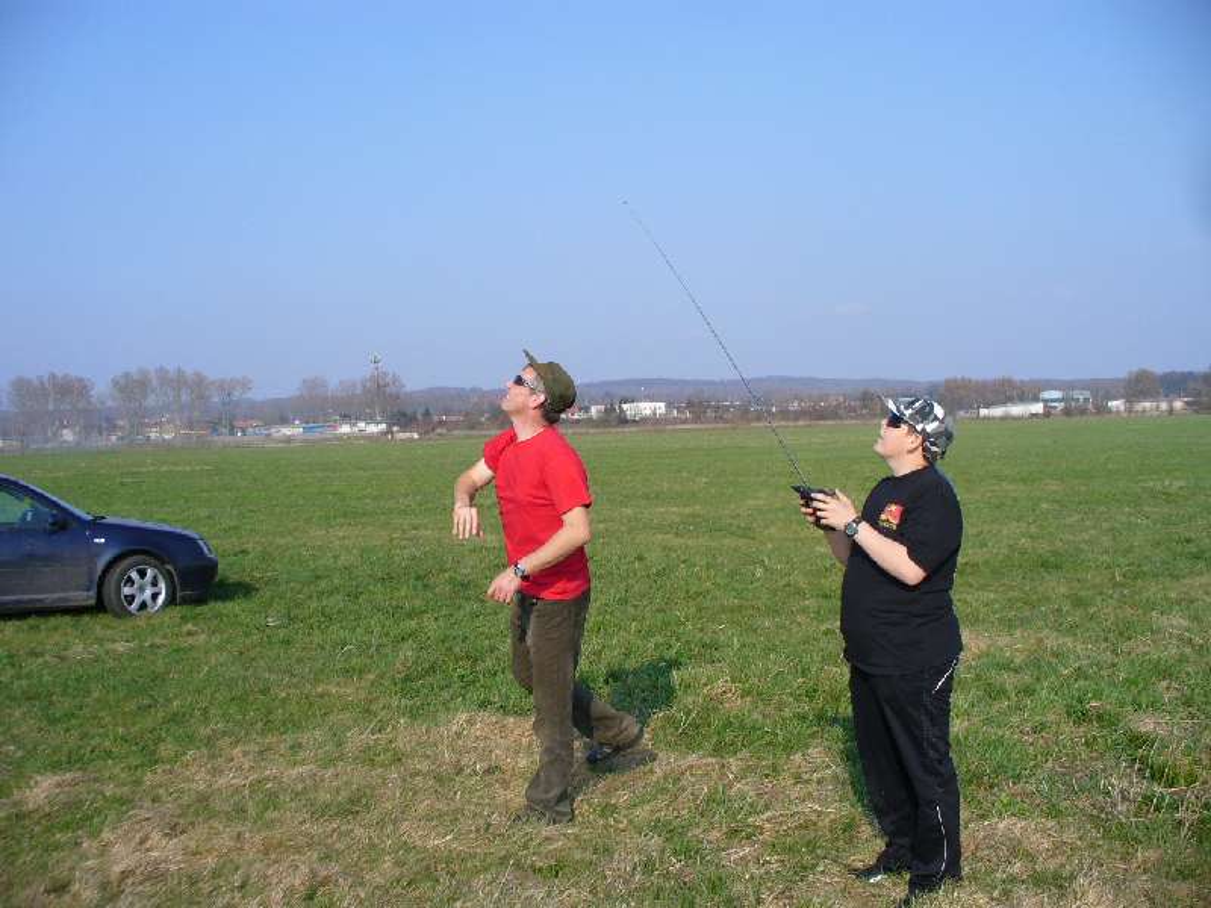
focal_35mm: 37
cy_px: 454
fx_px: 1294
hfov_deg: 50.1
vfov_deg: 38.7
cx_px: 606
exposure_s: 1/320
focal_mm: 6.1
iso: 80
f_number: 5.6
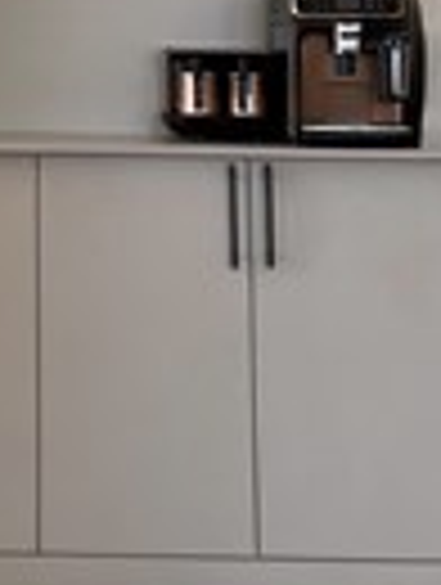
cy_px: 214
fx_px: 1287
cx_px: -184
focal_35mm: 76
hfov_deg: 17.8
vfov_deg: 25.5
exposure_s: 1/121
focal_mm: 6.76
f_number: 1.78
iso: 100
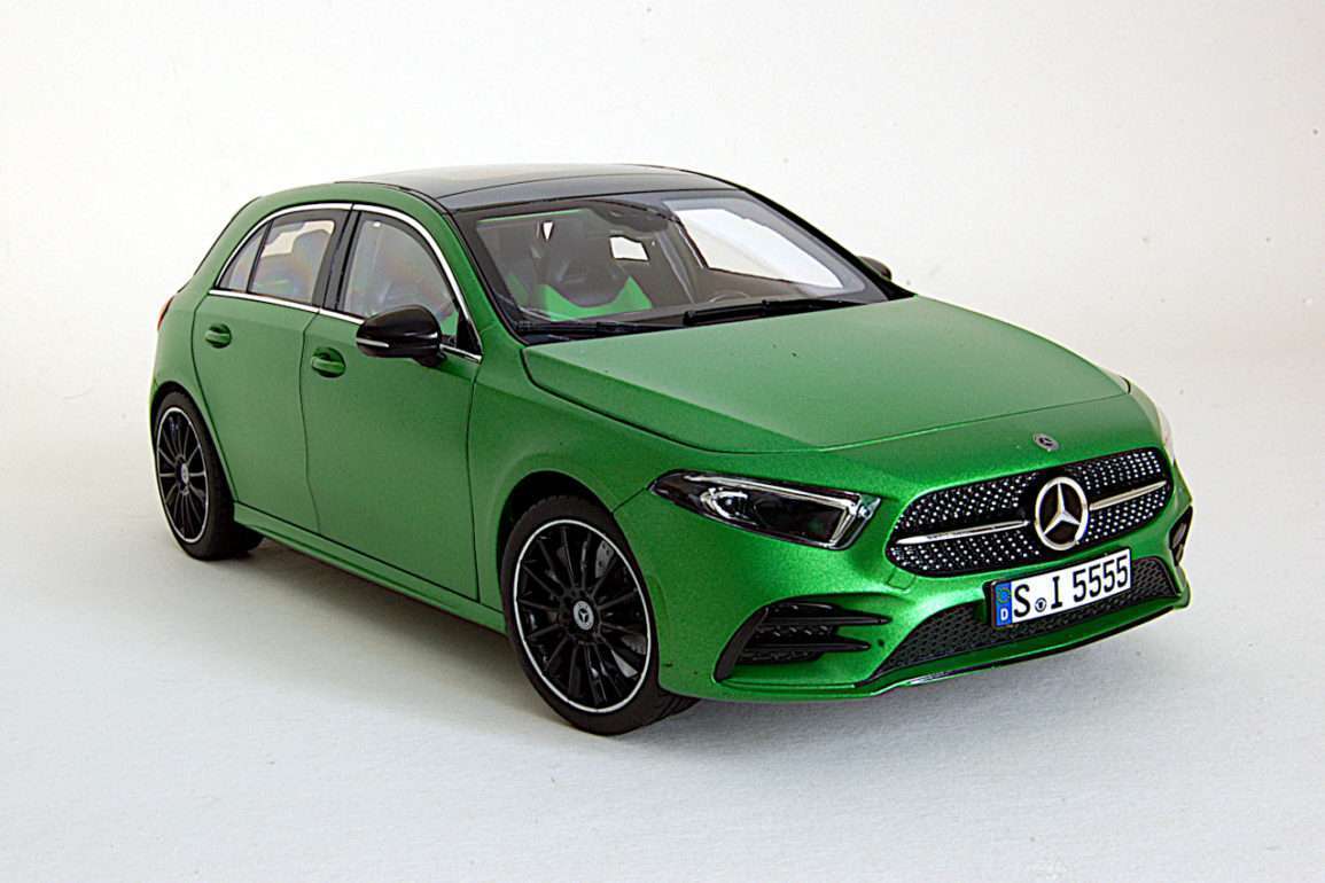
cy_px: 442
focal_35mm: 48
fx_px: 1767
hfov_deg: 41.1
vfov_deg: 28.1
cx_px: 662
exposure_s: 8
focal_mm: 32
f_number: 29
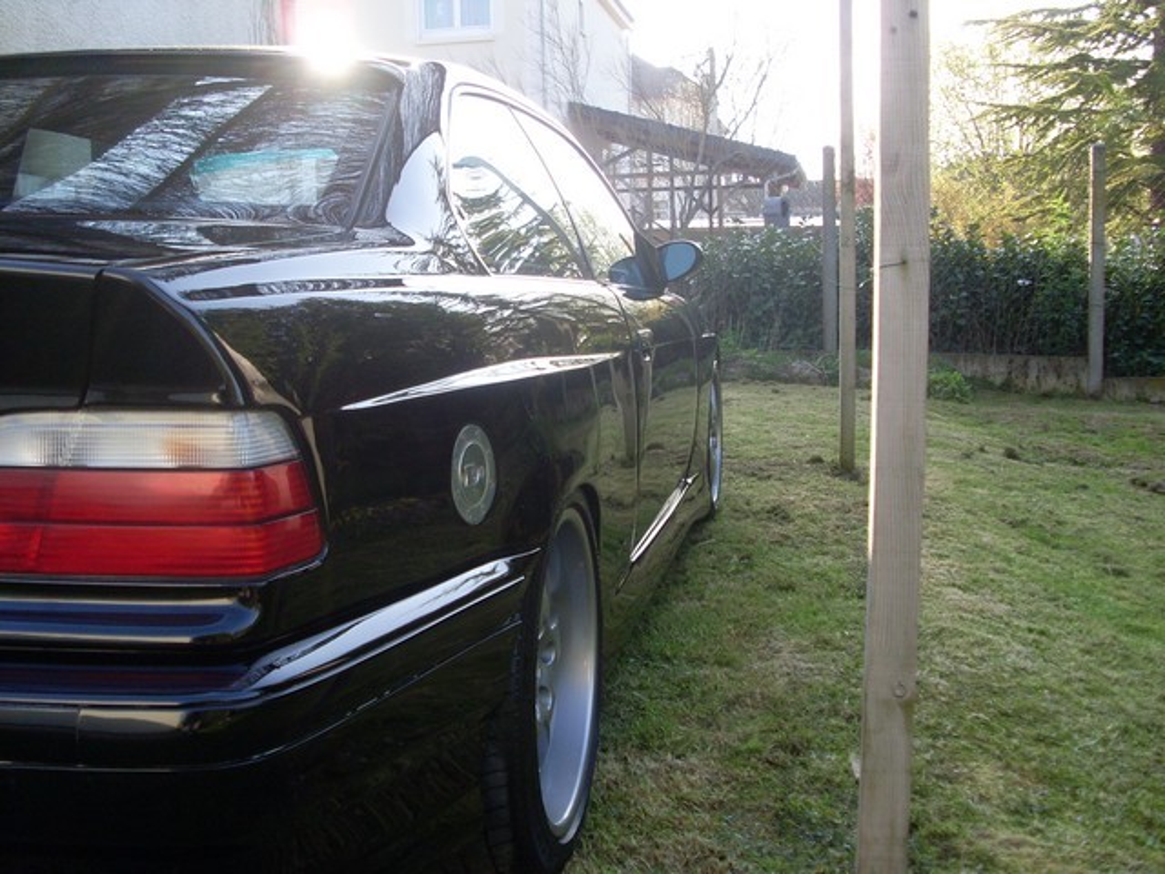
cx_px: 582
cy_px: 437
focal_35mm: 38
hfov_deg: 49.0
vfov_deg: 37.7
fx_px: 1279
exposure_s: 1/250
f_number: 3
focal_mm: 6.3
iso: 80
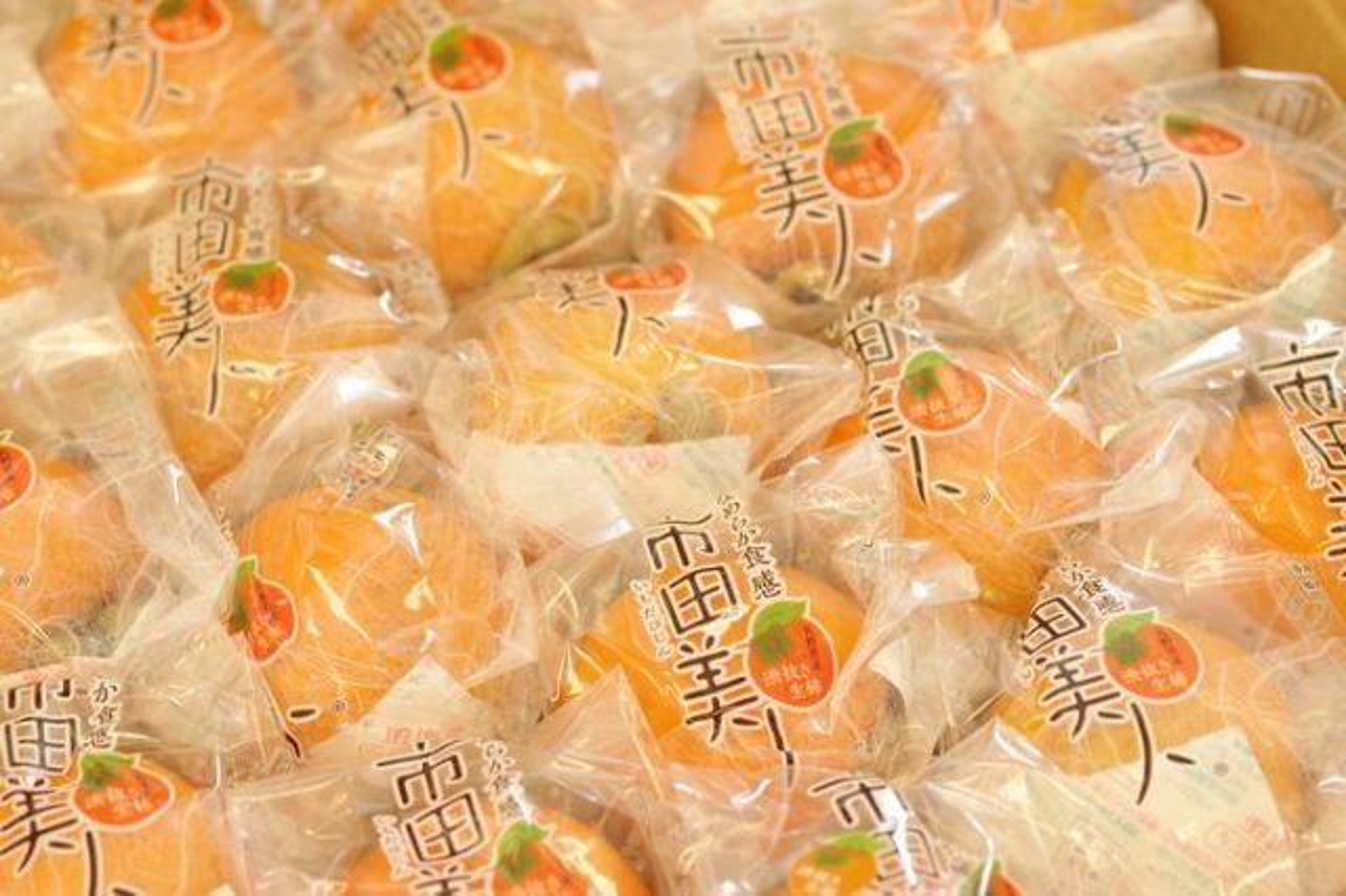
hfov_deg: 27.0
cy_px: 448
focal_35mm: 75
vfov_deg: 18.2
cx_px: 673
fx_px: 2803
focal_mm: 50
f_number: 4
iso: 800
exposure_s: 1/100
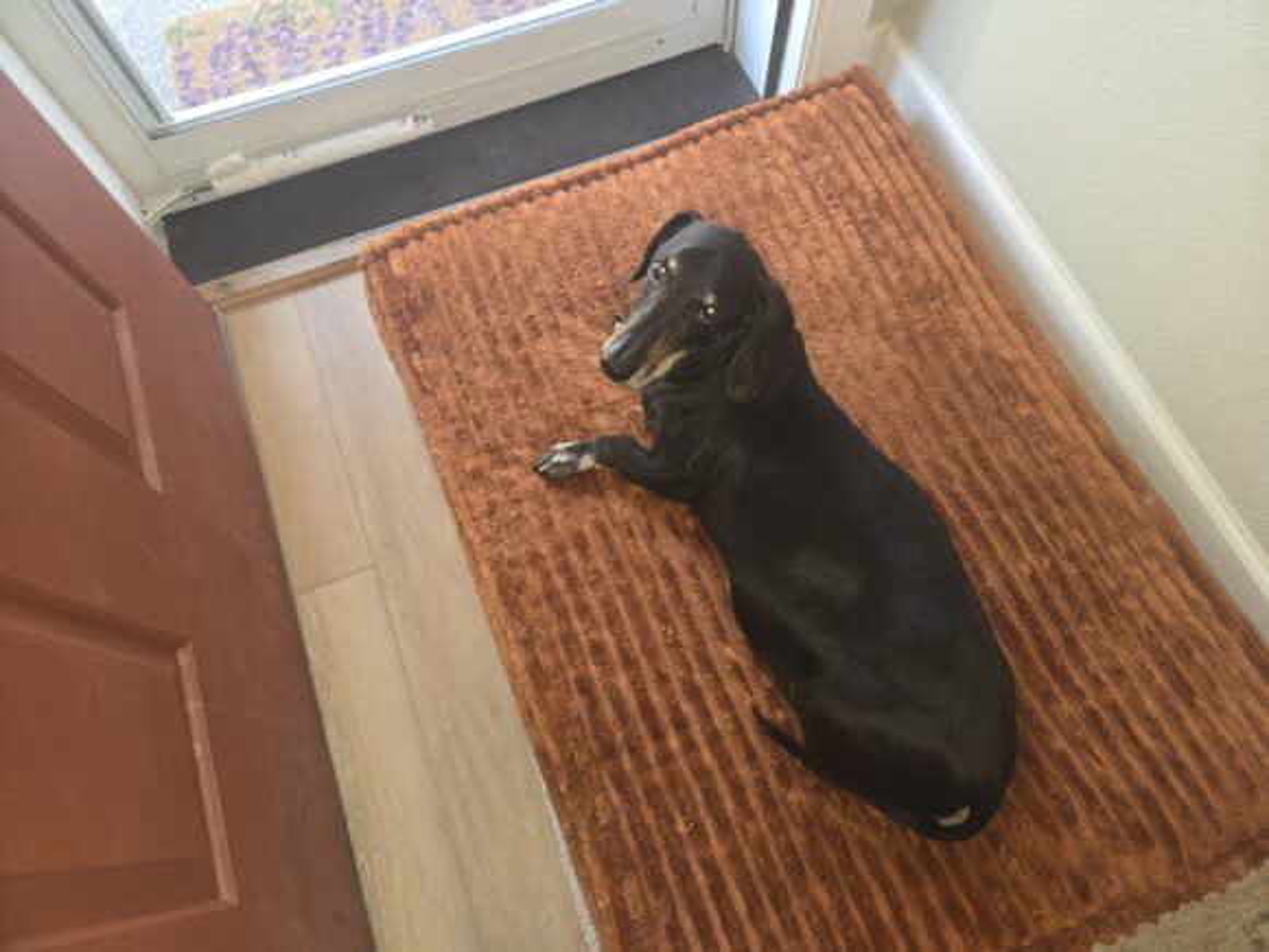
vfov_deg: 58.9
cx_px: 634
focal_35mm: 23
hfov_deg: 73.9
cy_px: 476
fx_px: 843
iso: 100
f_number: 1.8
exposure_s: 1/40
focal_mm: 5.4
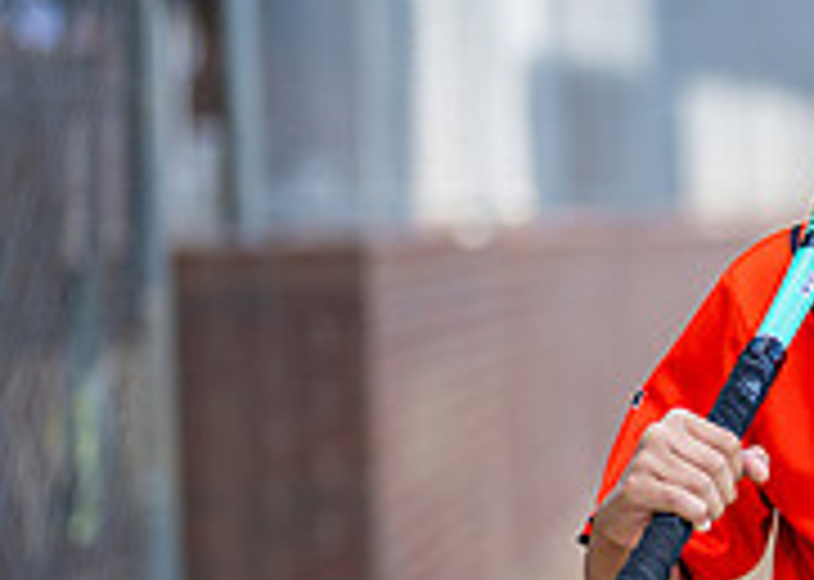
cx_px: 989
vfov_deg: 8.0
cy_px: 364
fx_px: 4158
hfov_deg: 11.0
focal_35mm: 180
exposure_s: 1/1600
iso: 125
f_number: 1.2
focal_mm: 50
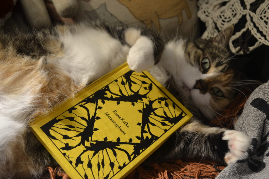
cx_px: 134
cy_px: 90
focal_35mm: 42
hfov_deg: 46.4
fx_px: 314
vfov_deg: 31.9
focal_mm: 28
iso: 400
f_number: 4.5
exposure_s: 1/10
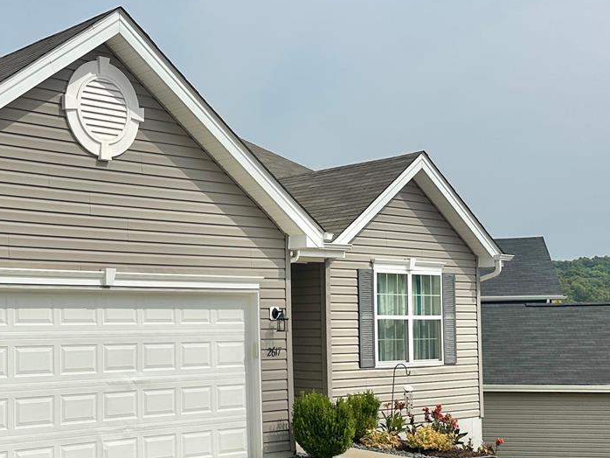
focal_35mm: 55
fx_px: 970
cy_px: 303
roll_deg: +0.8
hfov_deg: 33.5
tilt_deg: +1.9
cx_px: 88
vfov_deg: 26.4
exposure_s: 1/9709
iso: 80
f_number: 1.78
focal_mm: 6.86
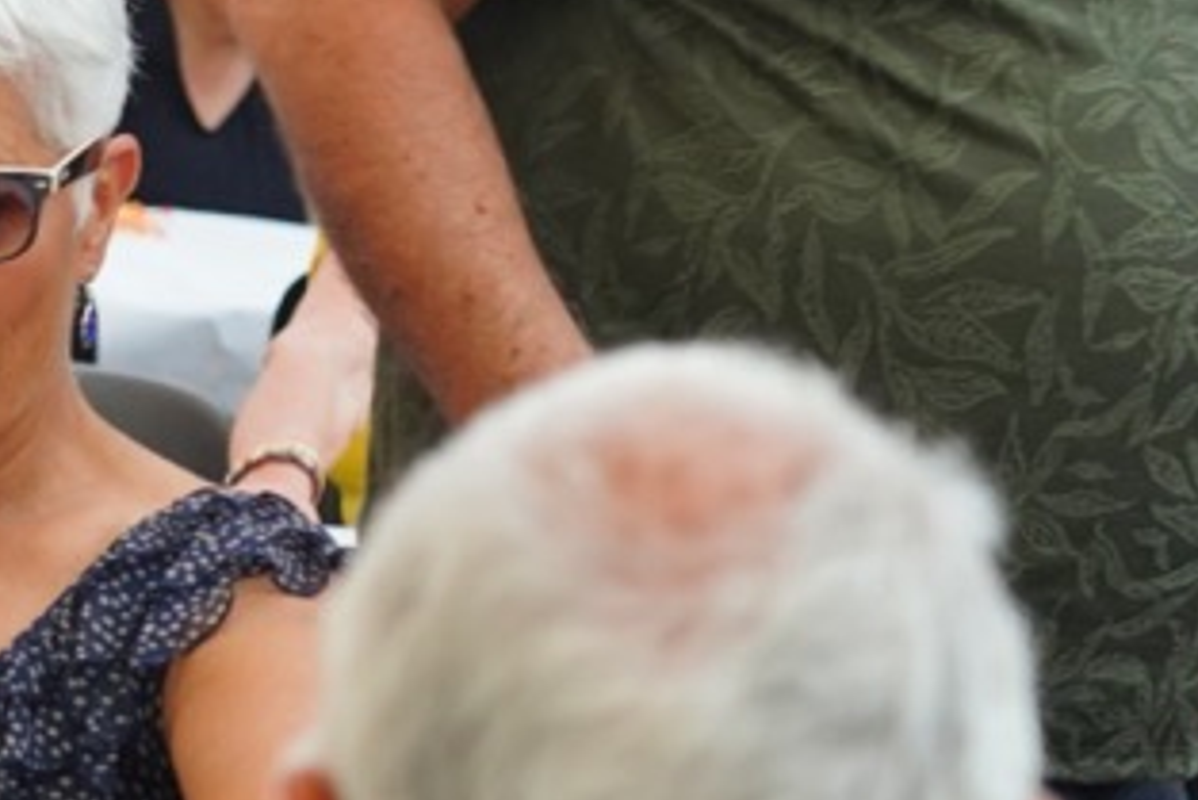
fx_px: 7917
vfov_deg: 5.8
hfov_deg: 8.4
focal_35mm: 238
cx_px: -662
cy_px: 503
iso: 2000
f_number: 4
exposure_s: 1/125
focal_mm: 58.2
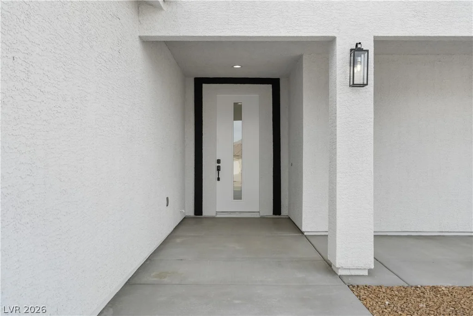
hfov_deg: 61.9
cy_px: 158
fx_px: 394
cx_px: 236
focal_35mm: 30
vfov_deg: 43.6
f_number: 8
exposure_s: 1/320
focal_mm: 30
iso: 400
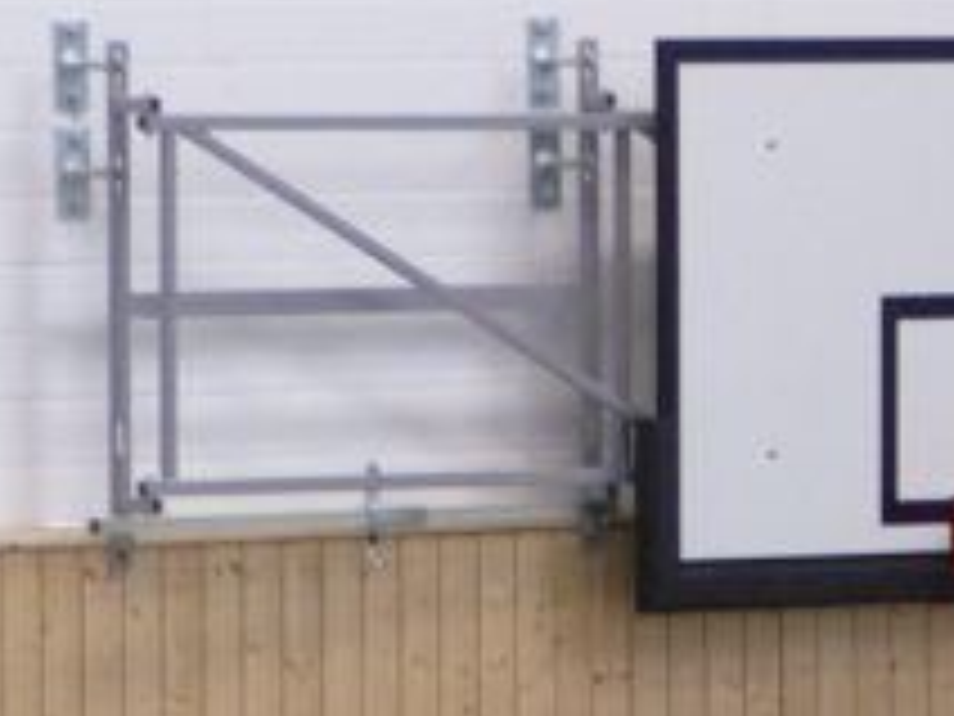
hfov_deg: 3.2
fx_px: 16756
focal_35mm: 608
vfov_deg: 2.4
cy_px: 1405
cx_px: 1904
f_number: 2.8
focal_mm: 22.6
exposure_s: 1/160
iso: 400
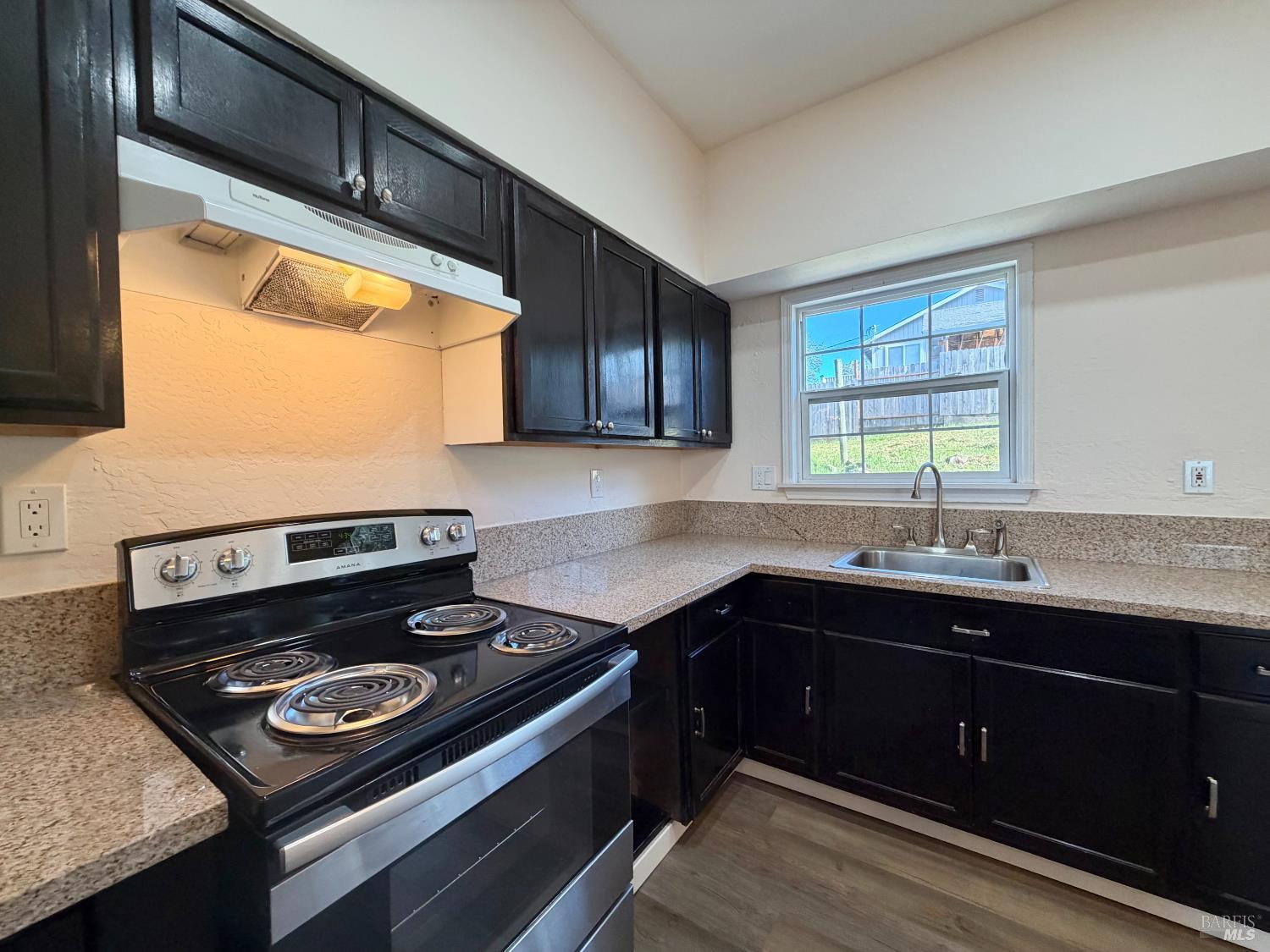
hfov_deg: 102.1
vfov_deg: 85.7
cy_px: 476
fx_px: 514
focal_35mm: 14
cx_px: 635
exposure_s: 1/120
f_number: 2.2
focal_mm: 2.22
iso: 200
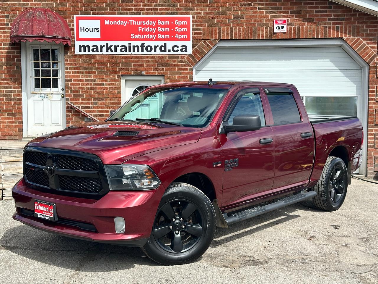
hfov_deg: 39.7
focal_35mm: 48
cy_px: 142
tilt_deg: -3.6
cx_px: 189
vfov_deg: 30.3
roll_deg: +0.3
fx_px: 524
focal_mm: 6.86
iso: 64
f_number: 1.78
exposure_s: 1/2890
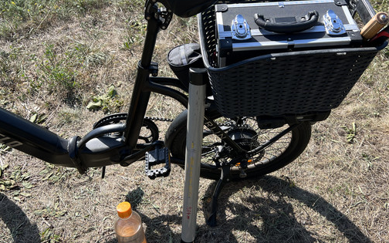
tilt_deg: -39.6
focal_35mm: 35
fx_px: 371
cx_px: 211
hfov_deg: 55.3
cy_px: 112
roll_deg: +1.4
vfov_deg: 36.3
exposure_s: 1/1698
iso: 50
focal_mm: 5.7
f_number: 1.5
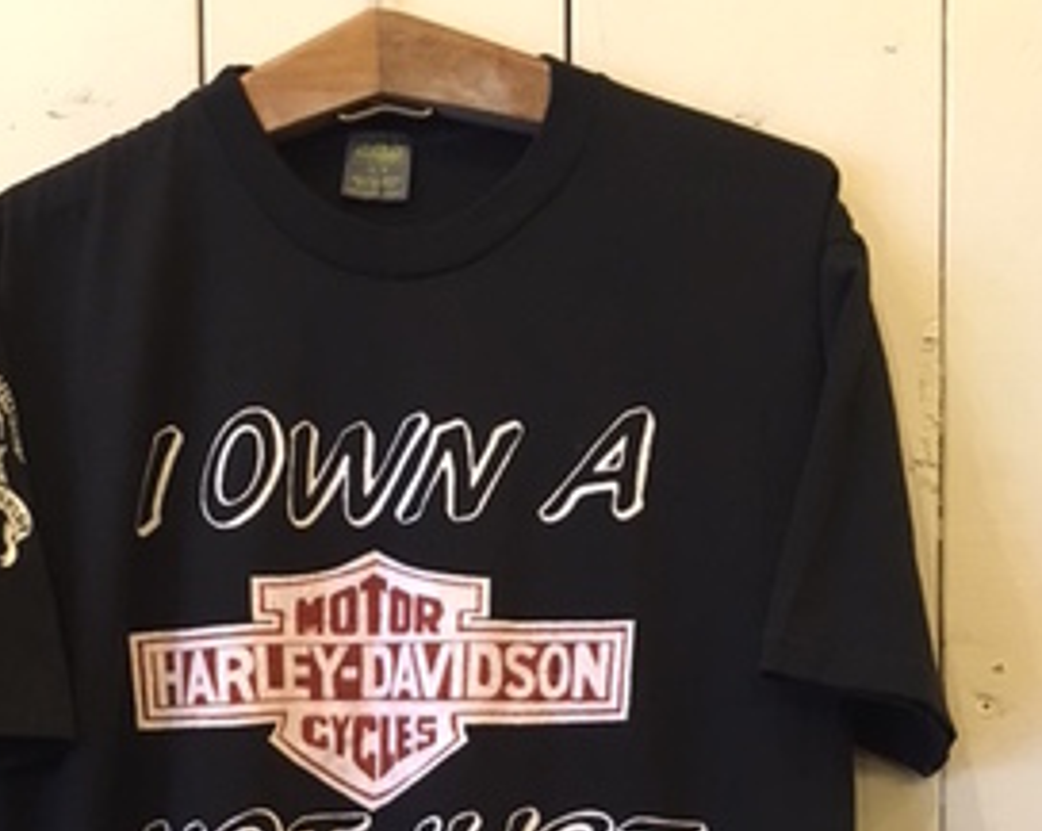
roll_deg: +0.4
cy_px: 751
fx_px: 1540
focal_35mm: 50
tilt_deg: -2.0
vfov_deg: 29.0
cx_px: 414
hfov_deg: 37.2
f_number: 2.2
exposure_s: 1/25
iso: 200
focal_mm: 4.15
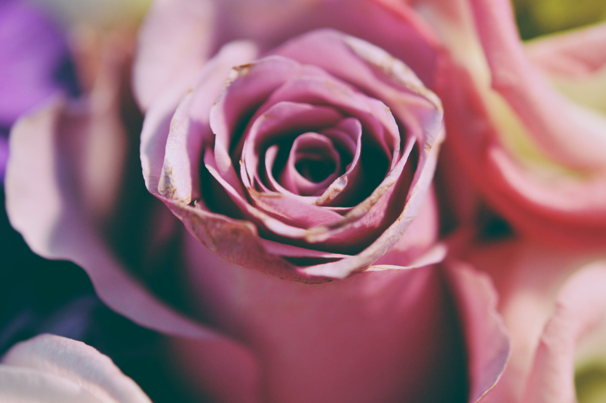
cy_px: 202
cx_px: 303
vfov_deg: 15.2
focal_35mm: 90
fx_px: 1514
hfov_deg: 22.6
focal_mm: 60
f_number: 3.3
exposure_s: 1/100
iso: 800
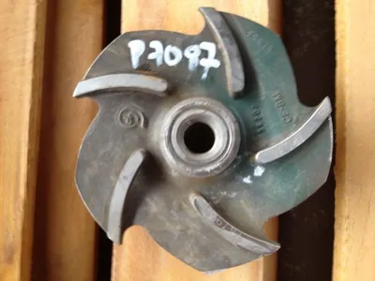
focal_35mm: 35
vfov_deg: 40.7
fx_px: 379
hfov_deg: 52.6
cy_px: 140
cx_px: 188
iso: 64
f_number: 2.4
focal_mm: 4.28
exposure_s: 1/20
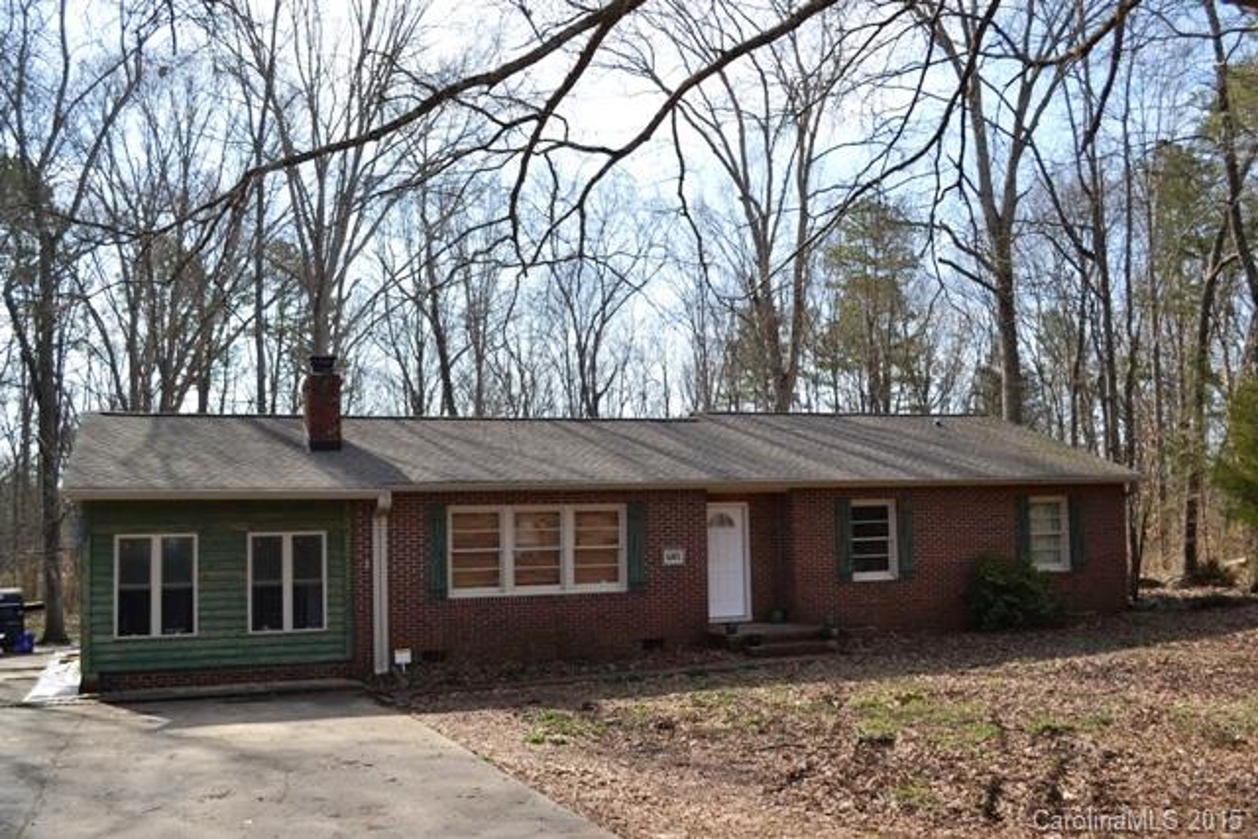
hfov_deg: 57.2
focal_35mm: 33
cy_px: 420
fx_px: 1153
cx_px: 629
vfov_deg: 40.0
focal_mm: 22
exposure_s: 1/200
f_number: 6.3
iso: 100
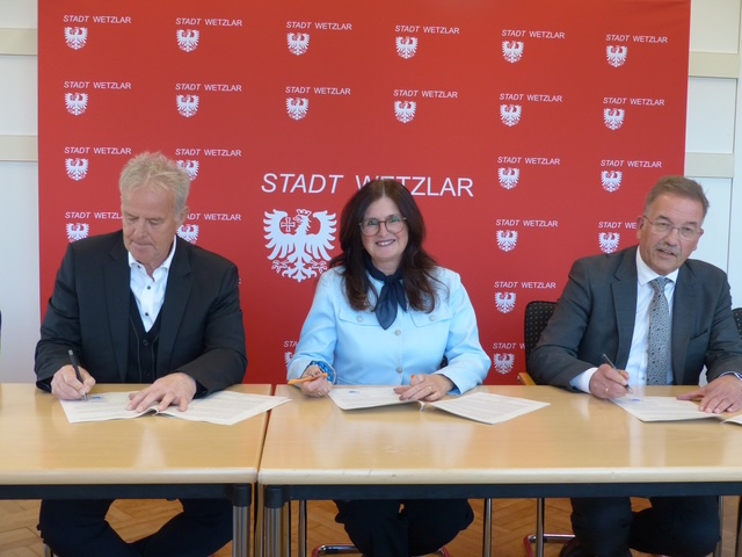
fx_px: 793
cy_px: 278
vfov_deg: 38.7
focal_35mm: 37
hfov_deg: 50.1
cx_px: 371
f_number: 2.8
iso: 125
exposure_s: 1/60
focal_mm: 6.6
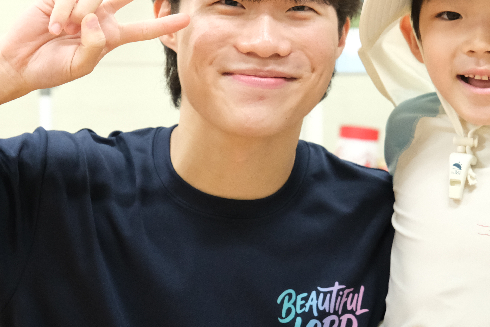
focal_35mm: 85
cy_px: 94
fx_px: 1157
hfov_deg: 23.7
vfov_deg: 16.0
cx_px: 368
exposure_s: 1/180
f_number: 3.2
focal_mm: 26.2
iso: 3200
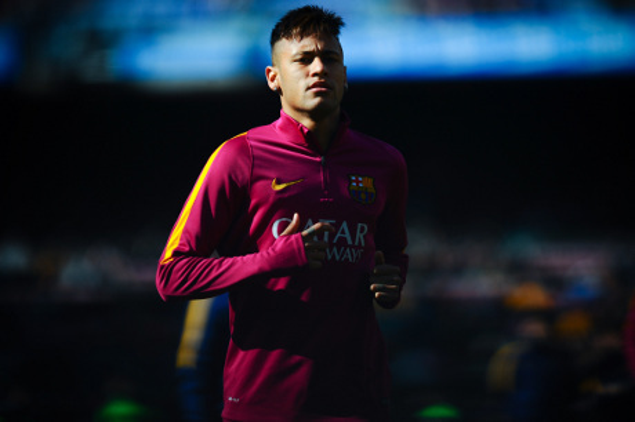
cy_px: 211
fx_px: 7050
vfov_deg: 3.4
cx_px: 318
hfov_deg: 5.2
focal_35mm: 400
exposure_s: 1/6400
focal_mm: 400
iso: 400
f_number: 3.5
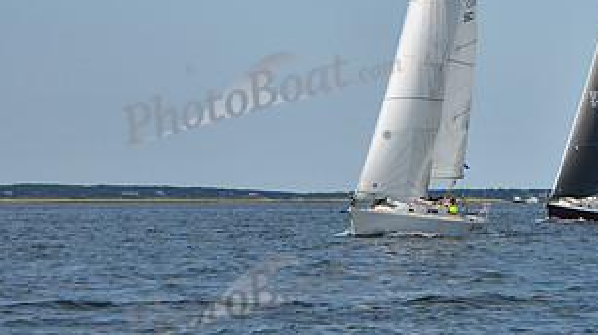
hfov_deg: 9.2
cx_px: 505
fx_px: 3692
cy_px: -36
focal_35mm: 233
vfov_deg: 5.2
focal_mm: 116
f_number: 10
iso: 320
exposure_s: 1/1000
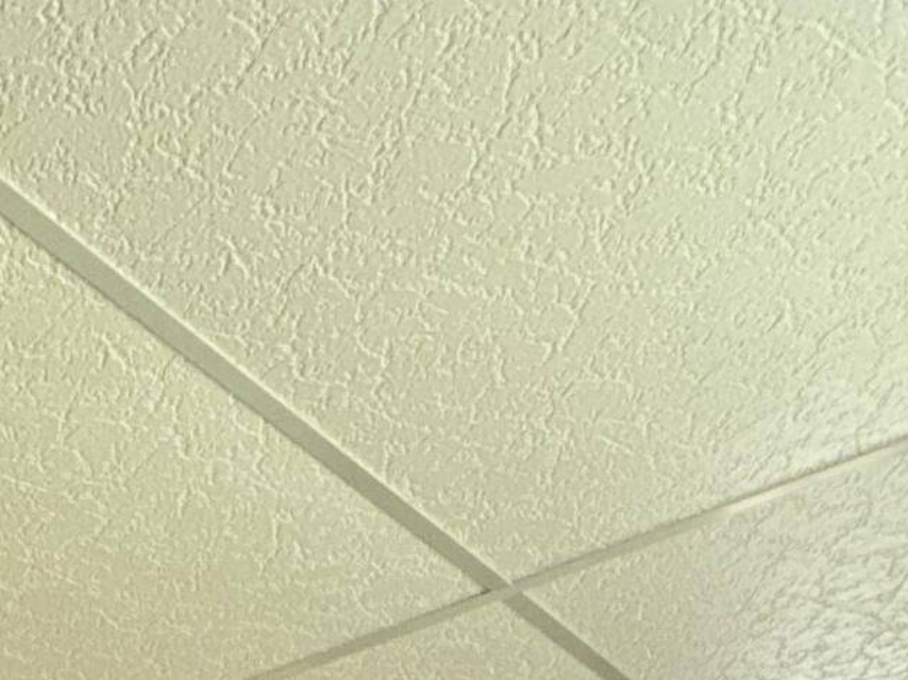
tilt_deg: -5.2
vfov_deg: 14.7
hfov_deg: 26.4
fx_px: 1757
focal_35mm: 67
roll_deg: +1.9
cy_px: 1593
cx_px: -125
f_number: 2.2
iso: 640
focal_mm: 2.22
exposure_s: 1/120
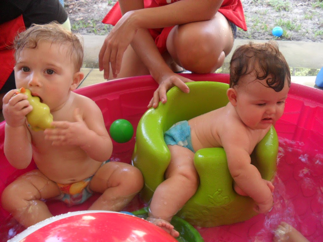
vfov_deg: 40.7
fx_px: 327
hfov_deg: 52.6
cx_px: 162
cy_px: 121
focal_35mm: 35
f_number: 3
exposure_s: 1/45
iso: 120
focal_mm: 6.3
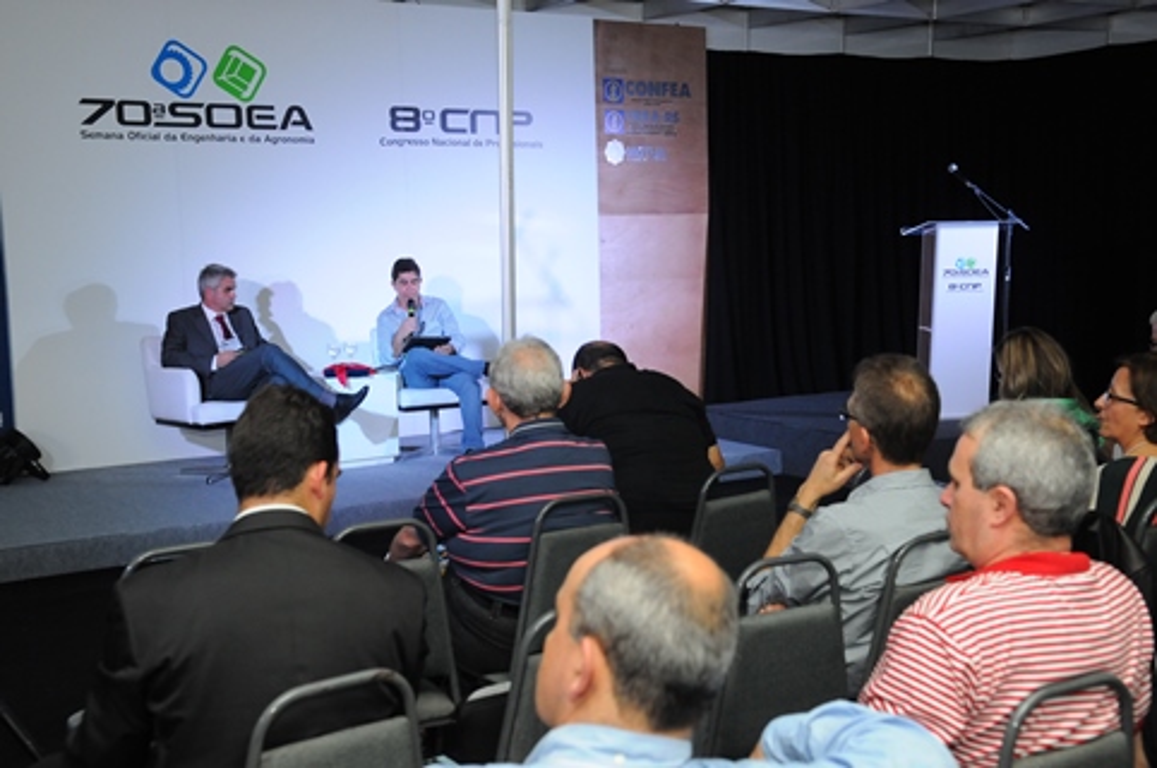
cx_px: 578
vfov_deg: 29.8
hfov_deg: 43.7
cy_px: 384
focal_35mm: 45
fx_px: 1444
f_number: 4
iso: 1250
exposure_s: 1/250
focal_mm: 30
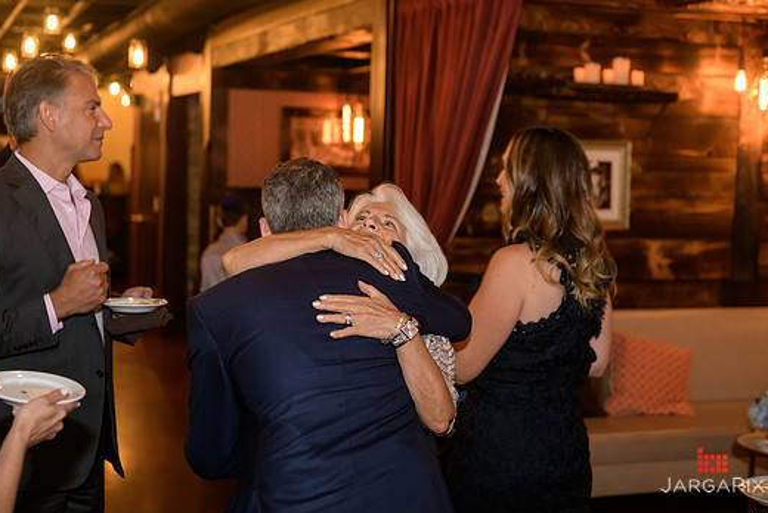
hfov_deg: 34.5
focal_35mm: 58
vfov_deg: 23.4
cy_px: 239
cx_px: 374
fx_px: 1238
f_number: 3.2
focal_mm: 52
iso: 1600
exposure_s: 1/125
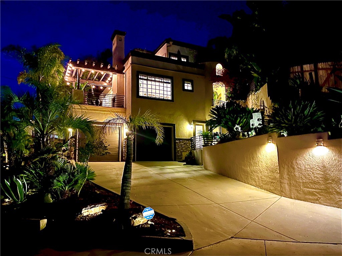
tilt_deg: +9.1
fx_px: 247
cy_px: 128
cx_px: 171
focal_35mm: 25
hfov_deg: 69.4
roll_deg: +0.5
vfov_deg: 54.9
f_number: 1.6
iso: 640
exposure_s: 1/9
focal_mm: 5.1
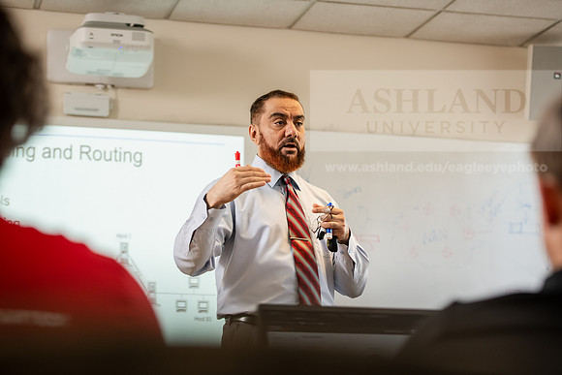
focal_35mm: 92
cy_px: 188
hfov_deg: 22.1
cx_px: 281
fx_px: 1436
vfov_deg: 14.9
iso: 1000
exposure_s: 1/200
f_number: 3.2
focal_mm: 92
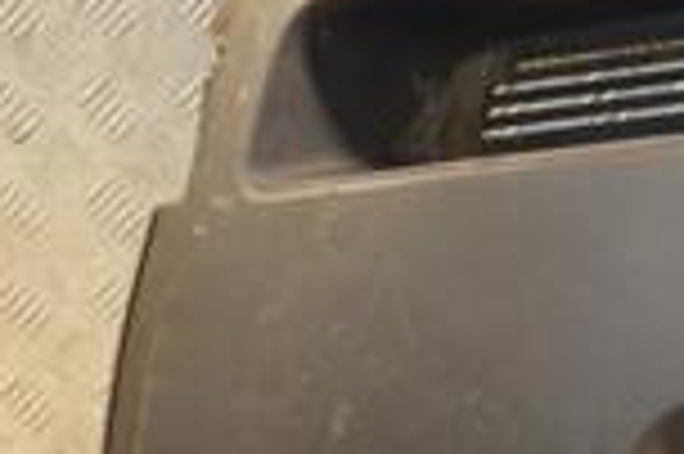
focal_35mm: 154
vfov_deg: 8.8
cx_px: 788
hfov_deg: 13.1
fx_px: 2923
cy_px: 0
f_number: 5
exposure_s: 1/125
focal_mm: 26
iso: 800
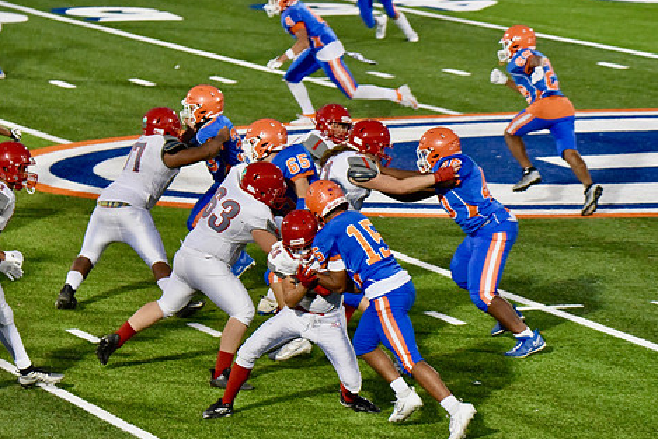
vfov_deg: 5.1
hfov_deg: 7.6
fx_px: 4973
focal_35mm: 272
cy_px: 252
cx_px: 258
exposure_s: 1/1000
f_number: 5.6
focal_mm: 220
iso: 10000
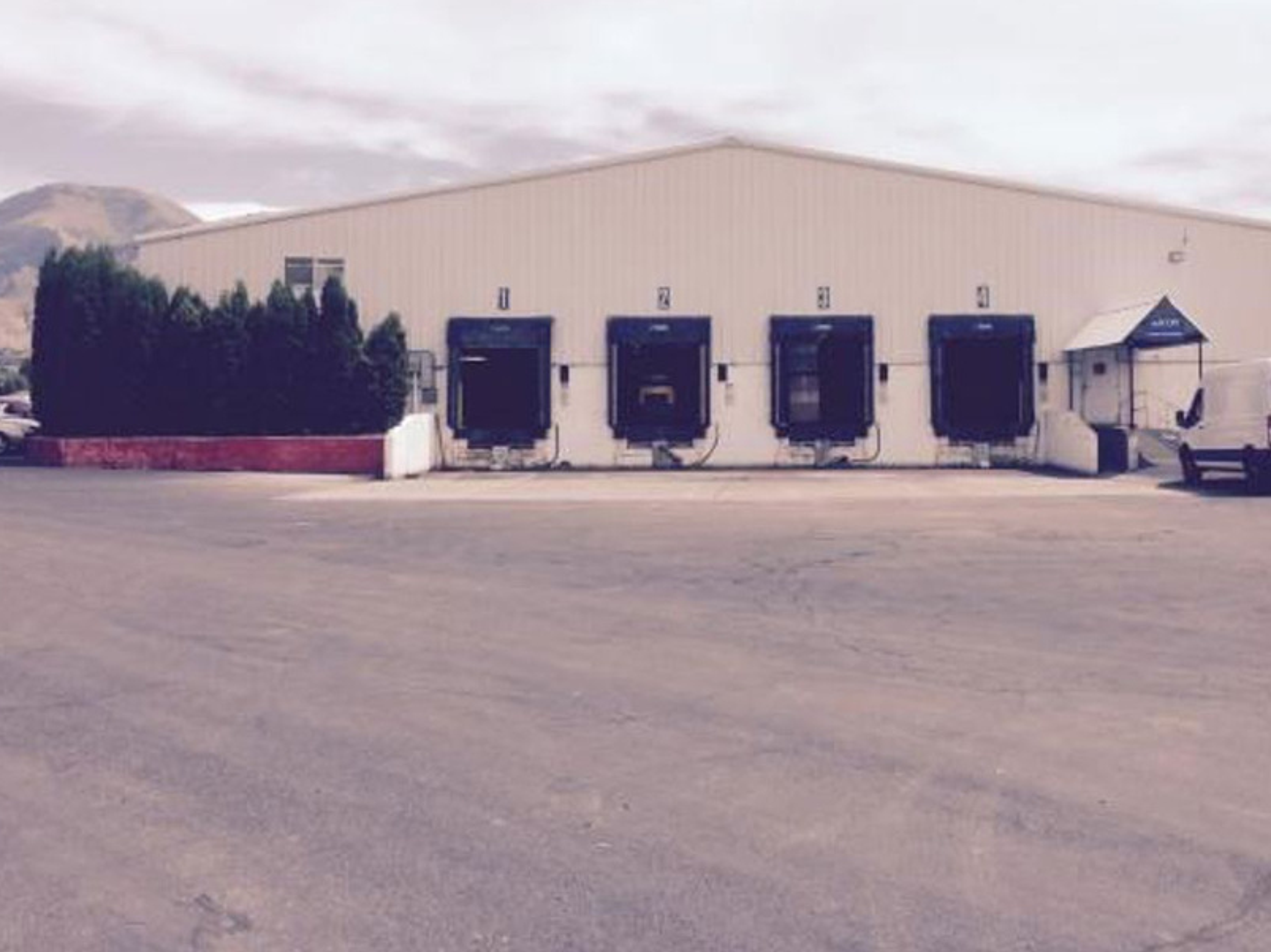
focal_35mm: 37
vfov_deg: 38.4
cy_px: 348
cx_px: 753
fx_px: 1358
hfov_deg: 49.9
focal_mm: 4.15
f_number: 2.2
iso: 32
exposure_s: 1/3165
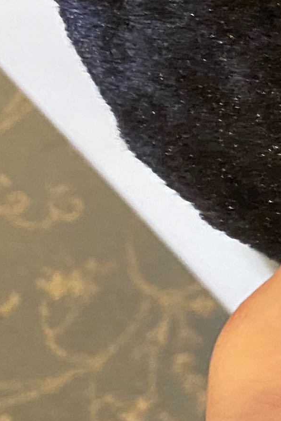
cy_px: 19
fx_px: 1439
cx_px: 827
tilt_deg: -50.9
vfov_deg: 16.4
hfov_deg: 9.1
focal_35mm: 123
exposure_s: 1/30
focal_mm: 4.25
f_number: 1.8
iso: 500
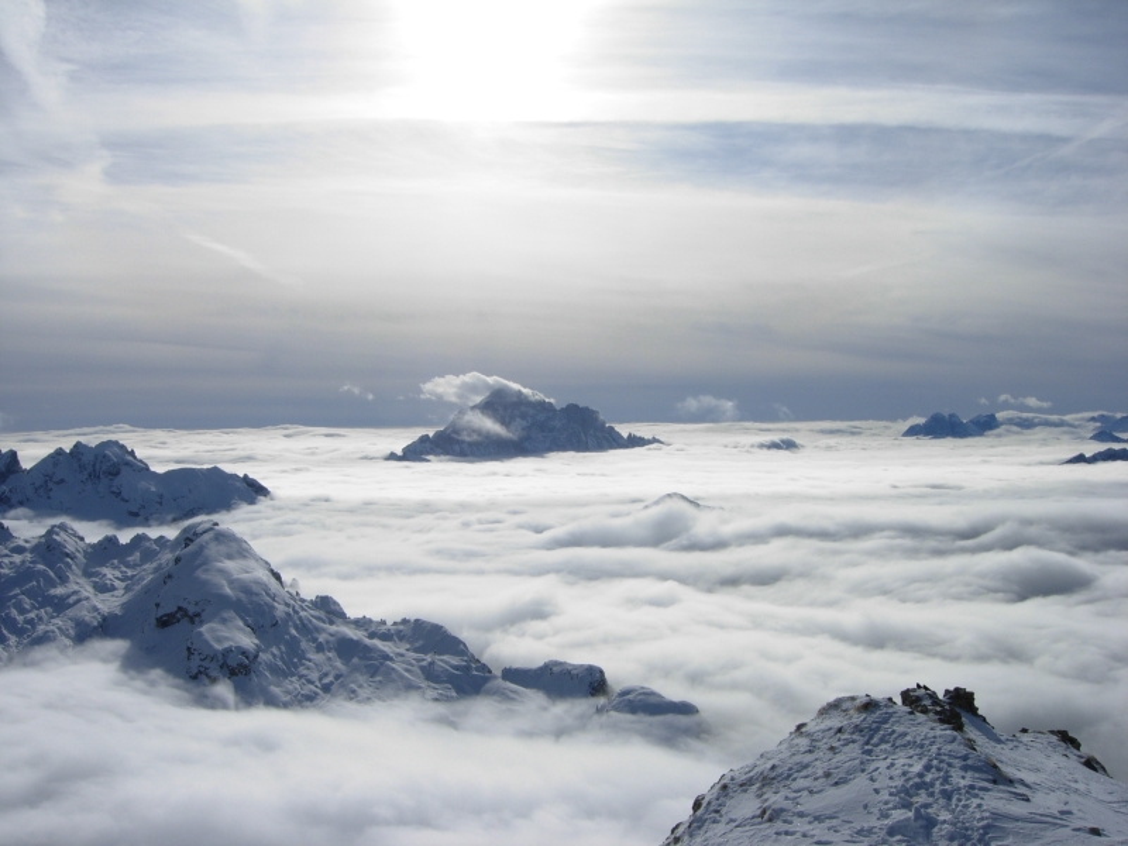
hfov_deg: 51.4
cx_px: 564
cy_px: 423
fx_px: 1173
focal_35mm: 36
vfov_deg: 39.7
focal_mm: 7.5
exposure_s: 1/1054
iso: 50
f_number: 7.6
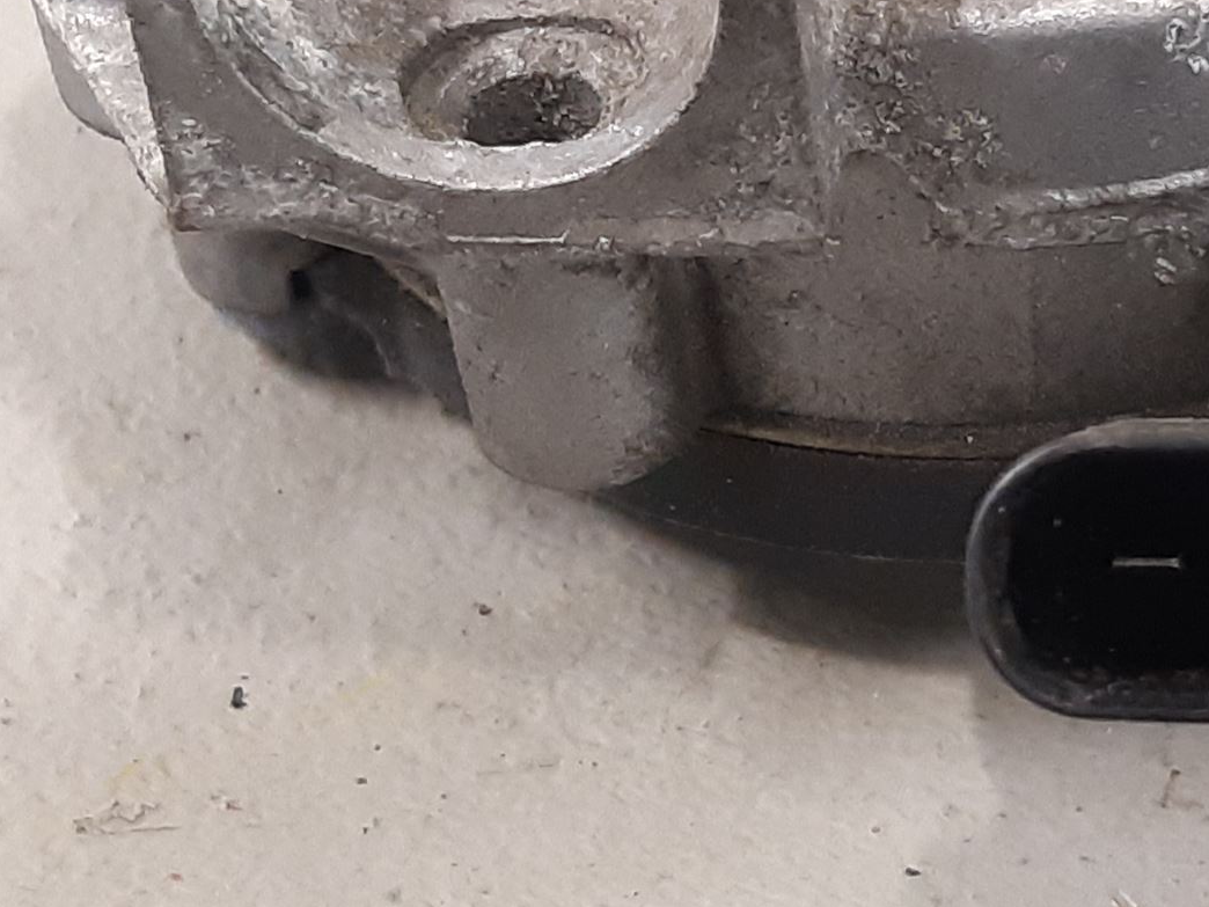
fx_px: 1781
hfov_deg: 35.7
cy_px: 632
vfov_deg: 28.3
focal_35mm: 51
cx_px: 1034
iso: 200
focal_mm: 3.93
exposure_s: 1/25
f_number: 1.7
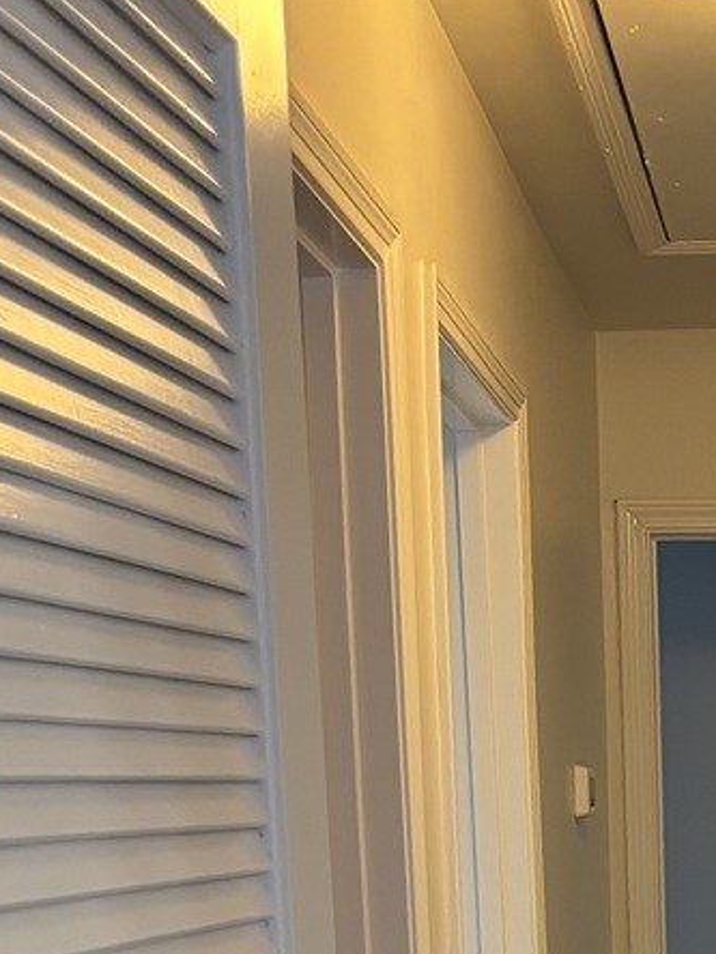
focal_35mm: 90
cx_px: 839
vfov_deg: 19.7
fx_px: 2482
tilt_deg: -11.9
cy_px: 1313
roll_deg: +0.0
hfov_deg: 15.8
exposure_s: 1/60
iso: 250
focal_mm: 5.96
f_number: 1.6
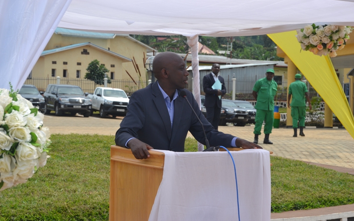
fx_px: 815
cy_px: 116
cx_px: 177
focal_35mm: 85
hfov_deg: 24.5
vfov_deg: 15.4
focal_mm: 55
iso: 100
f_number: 8
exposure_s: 1/250
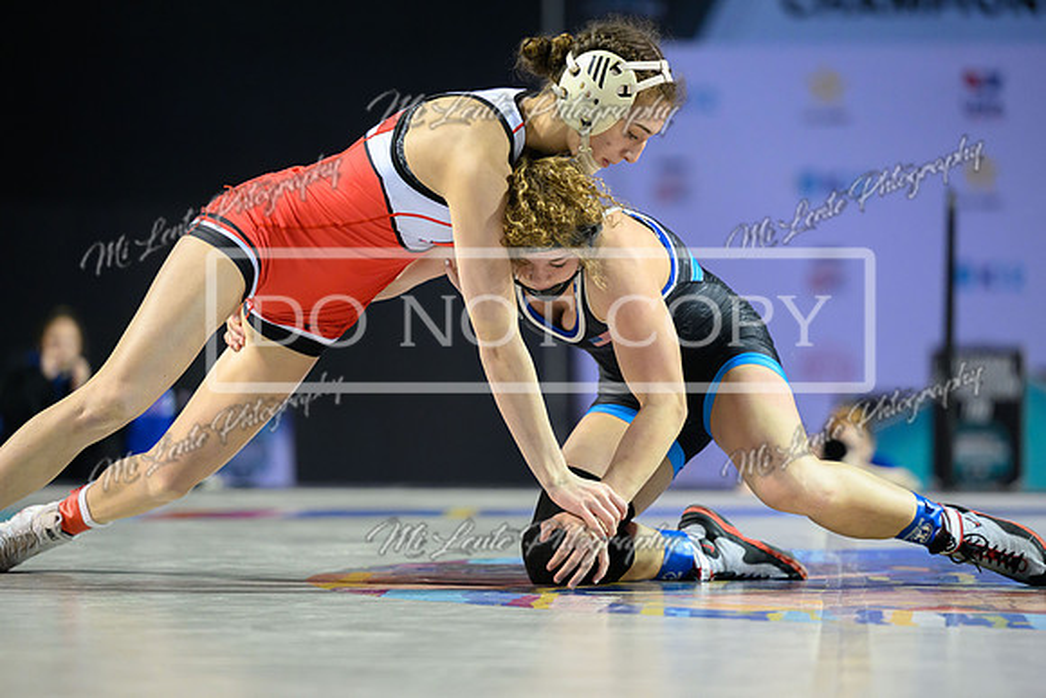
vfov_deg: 8.5
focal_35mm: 162
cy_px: 373
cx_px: 562
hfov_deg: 12.7
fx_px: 4704
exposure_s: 1/800
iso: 5000
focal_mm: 150
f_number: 2.8
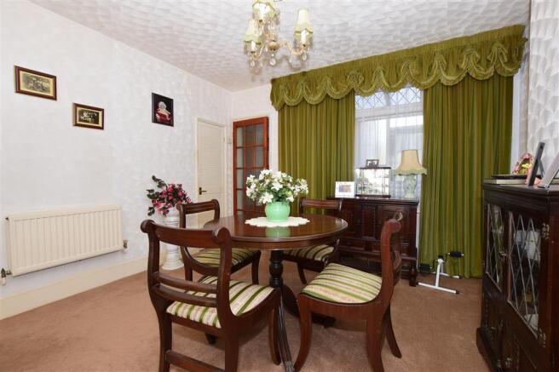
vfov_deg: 77.3
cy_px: 186
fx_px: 233
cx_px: 280
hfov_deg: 100.4
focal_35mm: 15
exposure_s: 1/20
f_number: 8
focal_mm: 10
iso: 400
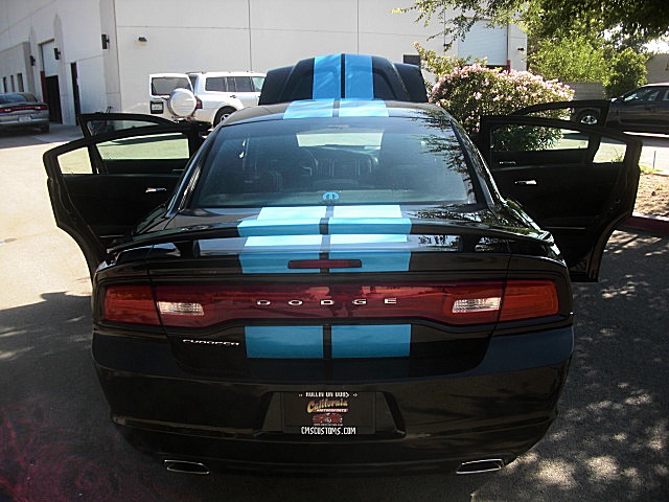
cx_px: 334
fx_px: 696
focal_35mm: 36
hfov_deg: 51.4
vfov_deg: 39.7
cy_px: 251
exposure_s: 1/250
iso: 50
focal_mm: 6.3
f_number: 2.8
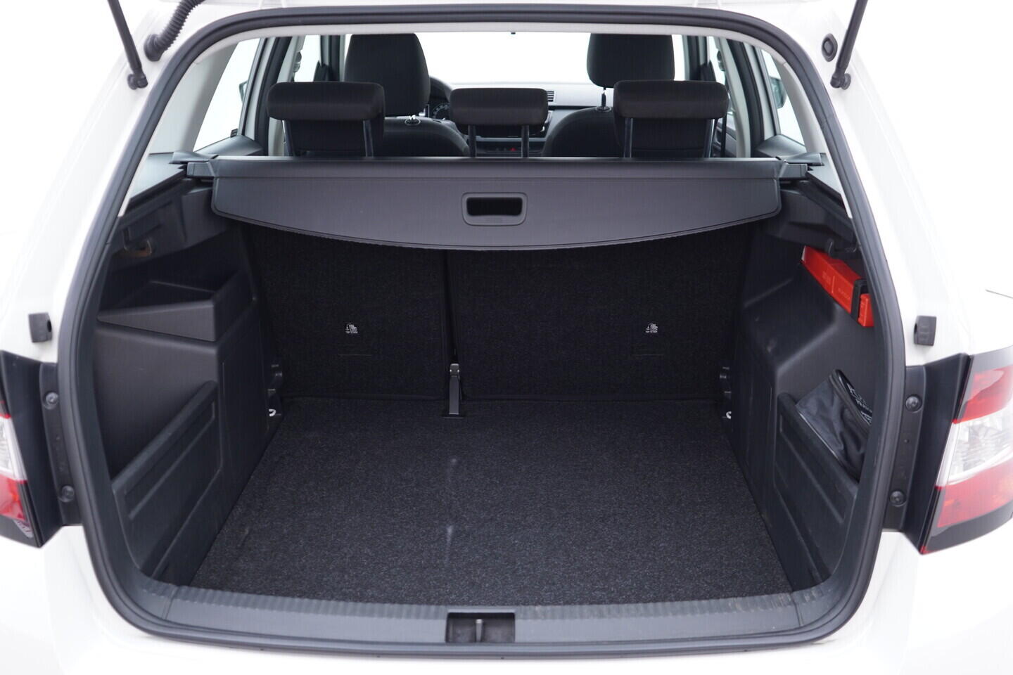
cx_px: 506
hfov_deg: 53.1
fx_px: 1013
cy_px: 338
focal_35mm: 36
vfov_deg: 36.9
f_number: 2.8
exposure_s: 1/40
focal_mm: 24
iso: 250
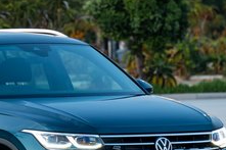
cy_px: 44
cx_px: 30
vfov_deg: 2.5
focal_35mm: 554
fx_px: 3475
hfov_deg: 3.7
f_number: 6.3
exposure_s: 1/2
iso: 320
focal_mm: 175
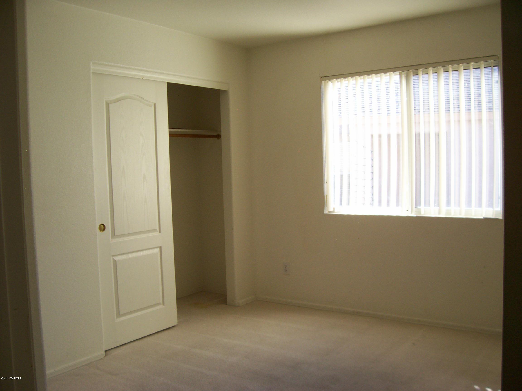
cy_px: 196
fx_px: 513
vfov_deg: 41.8
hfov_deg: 54.0
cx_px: 261
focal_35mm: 34
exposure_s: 1/177
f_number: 2.7
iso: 80
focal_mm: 5.6
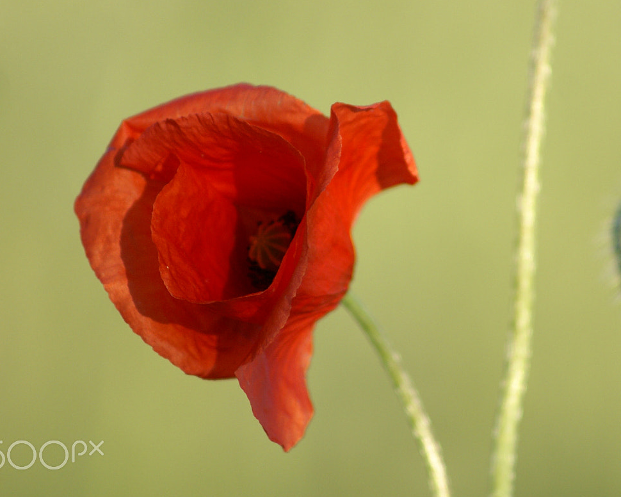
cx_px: 457
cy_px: 196
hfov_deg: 3.3
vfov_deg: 2.7
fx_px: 10678
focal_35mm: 581
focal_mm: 250
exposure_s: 1/500
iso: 320
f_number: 5.6
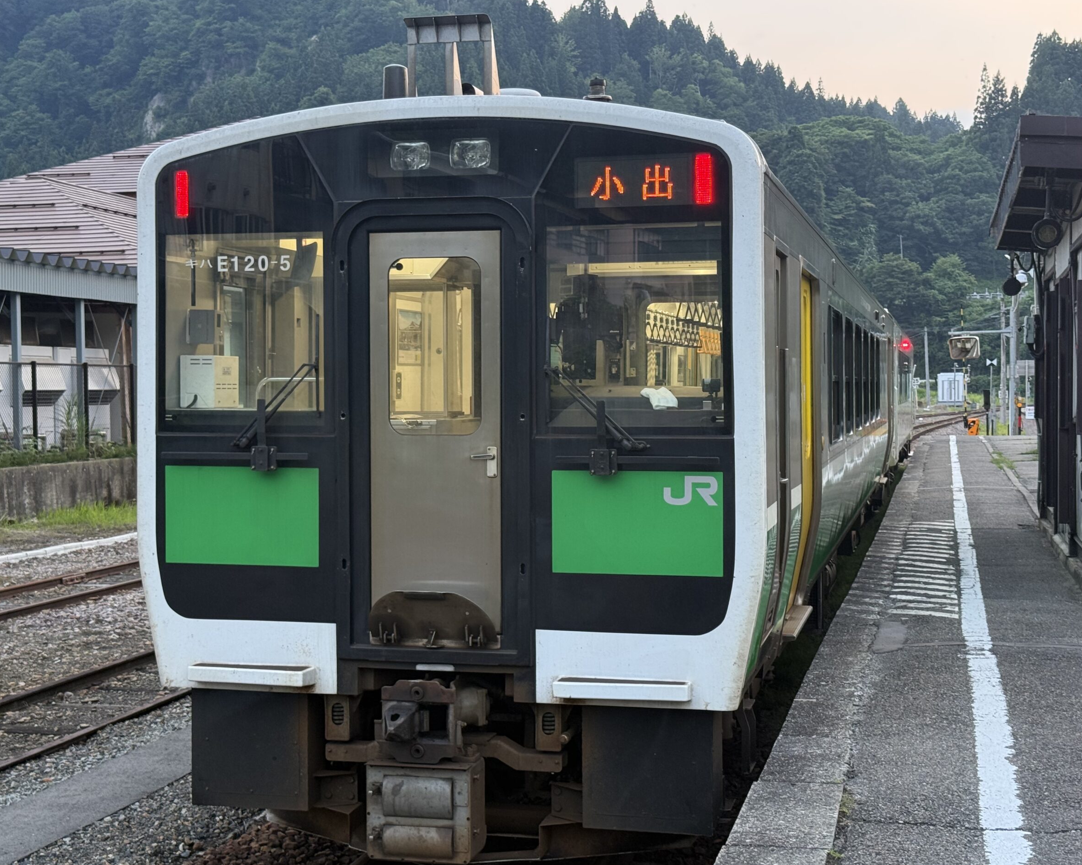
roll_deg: +0.5
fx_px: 1633
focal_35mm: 51
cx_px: 536
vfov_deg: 29.7
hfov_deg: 36.7
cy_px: 437
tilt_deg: -1.2
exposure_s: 1/64
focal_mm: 6.76
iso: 125
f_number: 1.78
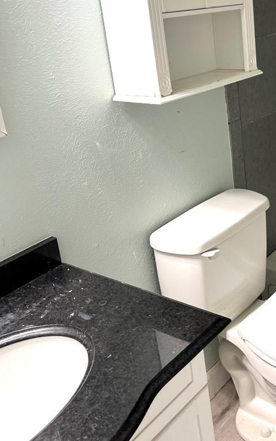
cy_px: 163
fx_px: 517
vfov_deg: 45.8
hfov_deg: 28.9
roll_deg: +5.3
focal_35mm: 43
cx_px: 237
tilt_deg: -17.7
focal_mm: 5.7
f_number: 1.5
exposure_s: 1/60
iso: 64
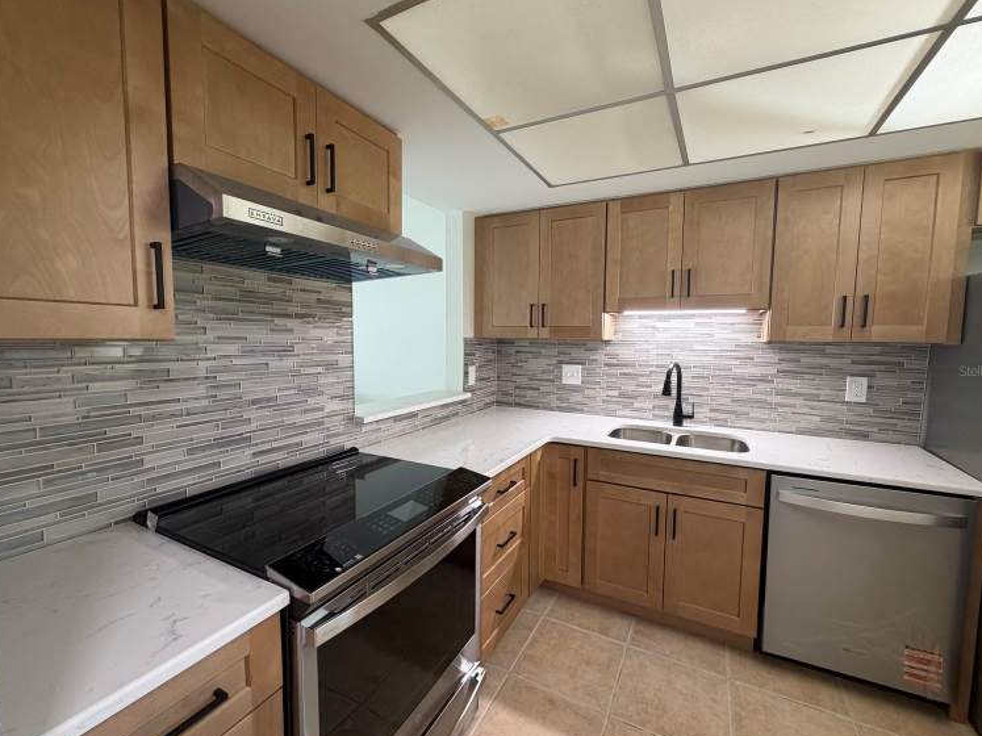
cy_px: 371
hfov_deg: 98.2
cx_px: 496
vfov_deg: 81.7
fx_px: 425
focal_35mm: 15
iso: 200
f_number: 2.2
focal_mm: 2.22
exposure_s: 1/60
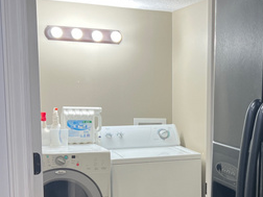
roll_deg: -0.8
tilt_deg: -8.1
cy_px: 163
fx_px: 501
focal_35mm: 66
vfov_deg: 21.9
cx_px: 242
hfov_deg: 28.2
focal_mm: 5.7
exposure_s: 1/120
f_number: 1.5
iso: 100
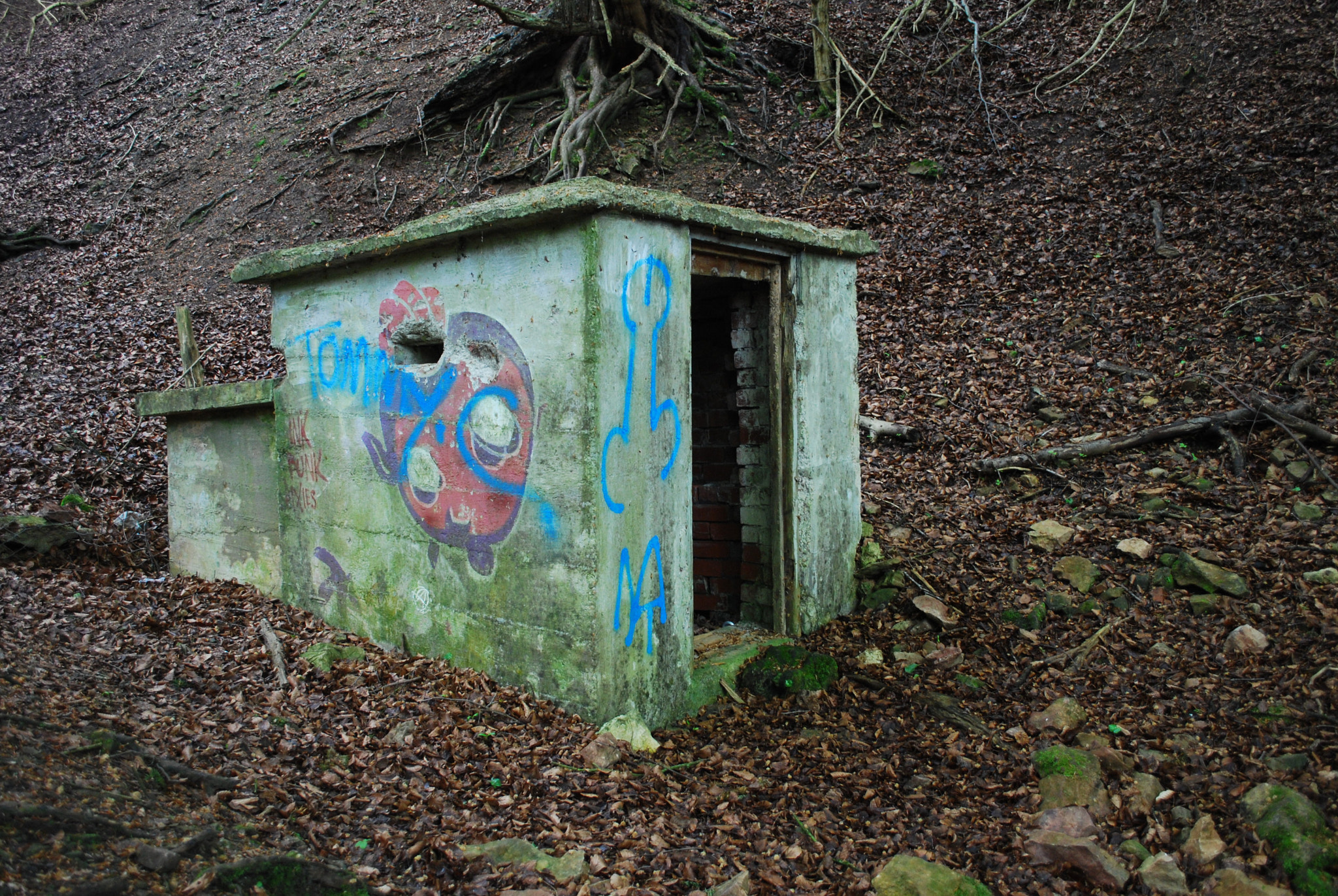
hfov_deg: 61.9
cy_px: 448
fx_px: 1116
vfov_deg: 43.7
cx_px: 669
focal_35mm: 30
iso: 560
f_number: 3.8
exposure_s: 1/30
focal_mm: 20
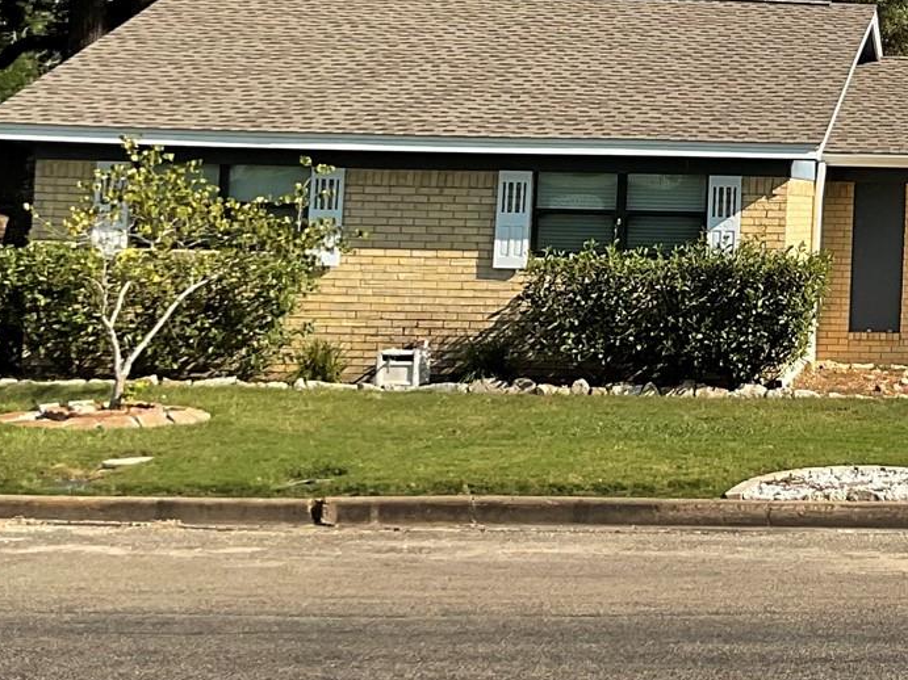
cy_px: 17
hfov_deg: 20.8
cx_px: 1162
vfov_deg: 16.8
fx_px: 2255
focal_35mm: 86
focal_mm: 3
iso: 16
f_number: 1.8
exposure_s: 1/1675
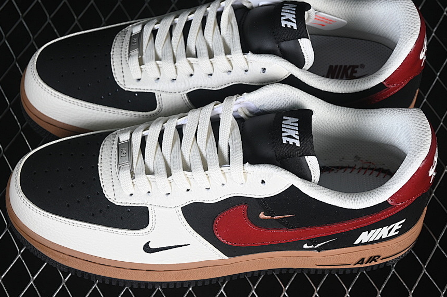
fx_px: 1167
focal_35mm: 94
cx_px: 219
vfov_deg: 14.5
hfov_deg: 21.7
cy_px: 134
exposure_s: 1/60
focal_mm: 50
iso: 160
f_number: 6.3
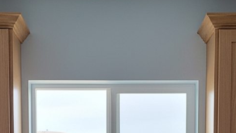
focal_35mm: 65
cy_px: 216
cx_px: 111
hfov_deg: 32.3
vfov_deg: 16.4
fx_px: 407
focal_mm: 6.8
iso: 295
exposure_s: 1/1518
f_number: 1.78
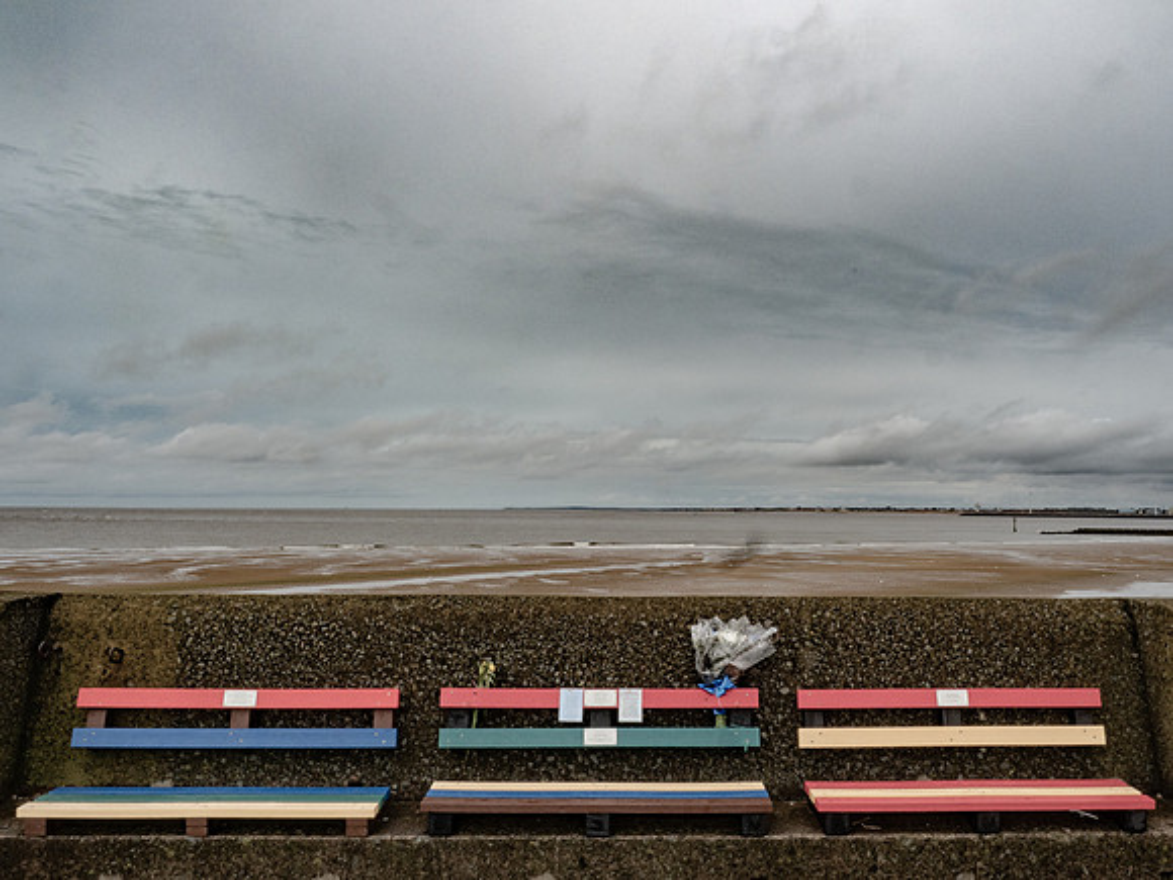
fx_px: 953
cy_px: 507
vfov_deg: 49.4
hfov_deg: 63.1
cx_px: 649
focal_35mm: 28
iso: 320
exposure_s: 1/60
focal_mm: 12
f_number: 20
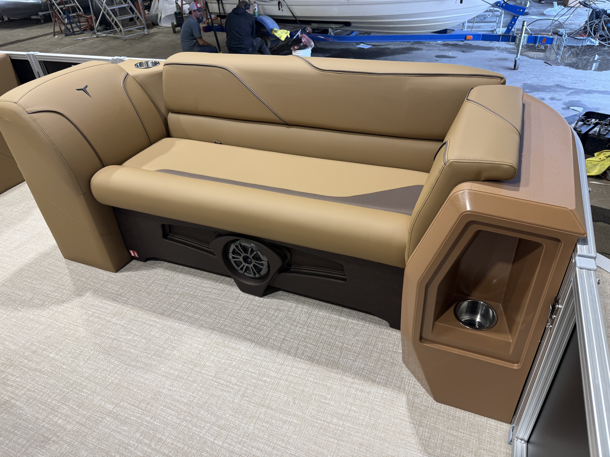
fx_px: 423
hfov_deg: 71.6
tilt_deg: -34.6
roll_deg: +4.1
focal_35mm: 24
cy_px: 228
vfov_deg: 56.8
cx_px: 305
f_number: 1.78
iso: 100
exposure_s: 1/120
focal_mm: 6.76
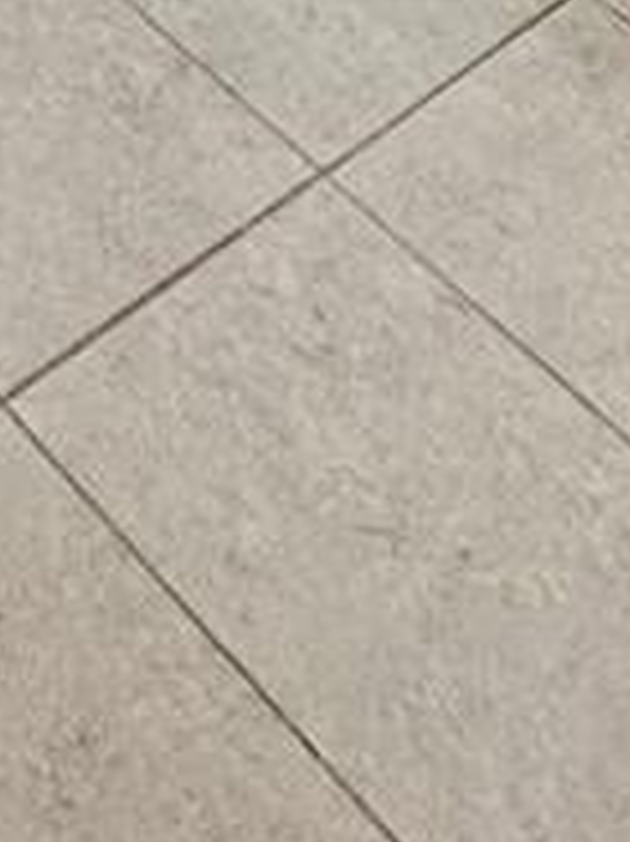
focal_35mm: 90
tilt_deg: -7.7
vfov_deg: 11.8
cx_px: -932
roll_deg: -1.7
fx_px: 2186
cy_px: -1625
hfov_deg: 12.5
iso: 200
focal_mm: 2.22
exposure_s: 1/120
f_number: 2.2
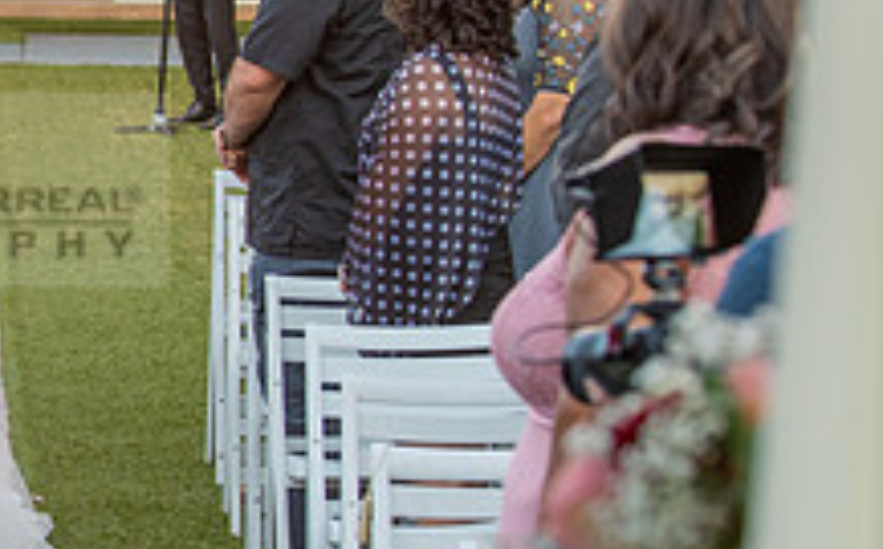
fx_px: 4590
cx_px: -175
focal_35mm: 191
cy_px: 189
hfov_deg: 10.8
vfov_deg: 6.8
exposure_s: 1/320
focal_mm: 70
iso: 800
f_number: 4
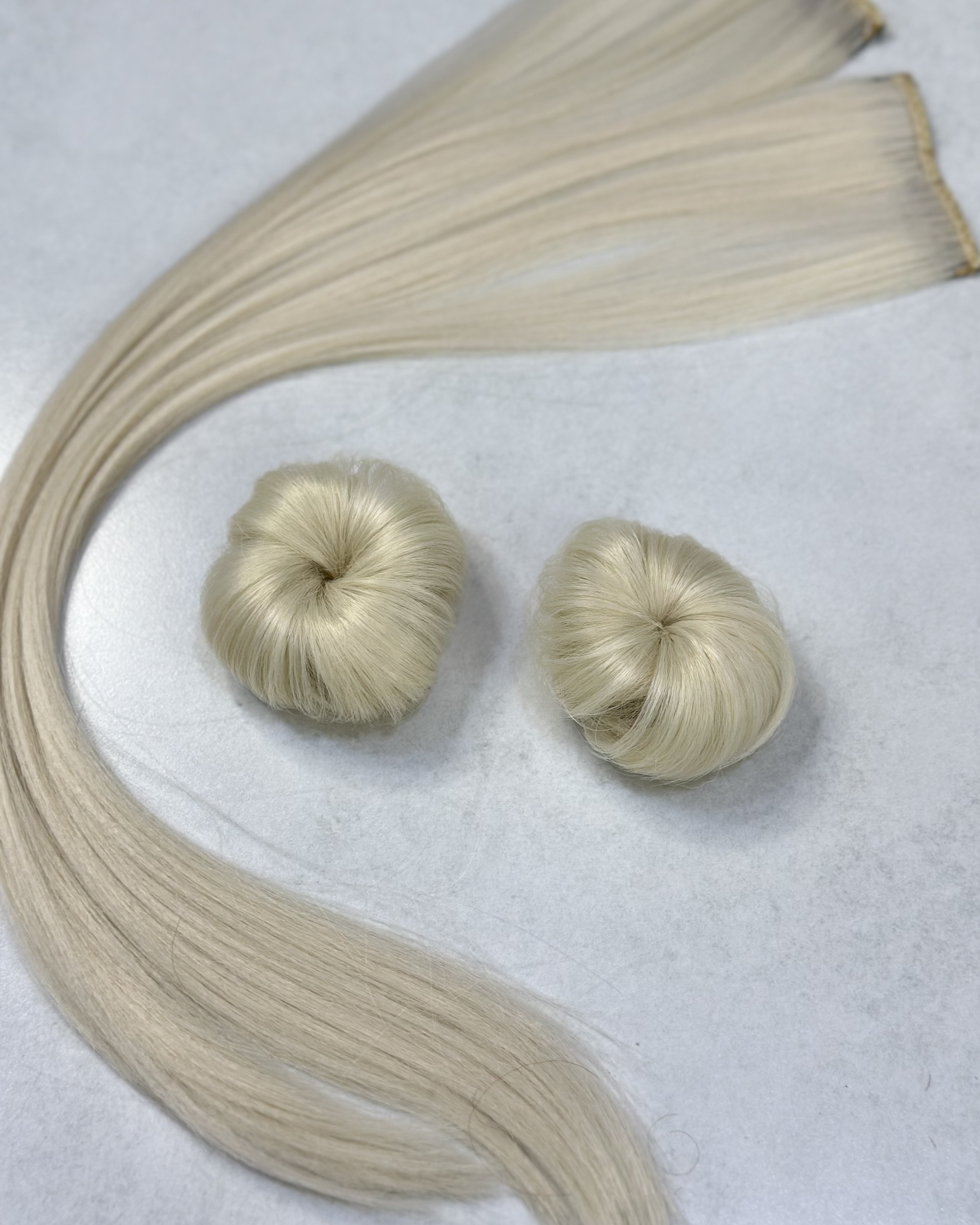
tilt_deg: -62.8
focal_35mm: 51
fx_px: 1849
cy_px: 572
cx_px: 495
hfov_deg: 29.7
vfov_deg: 36.6
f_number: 1.78
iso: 100
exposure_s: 1/100
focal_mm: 6.86
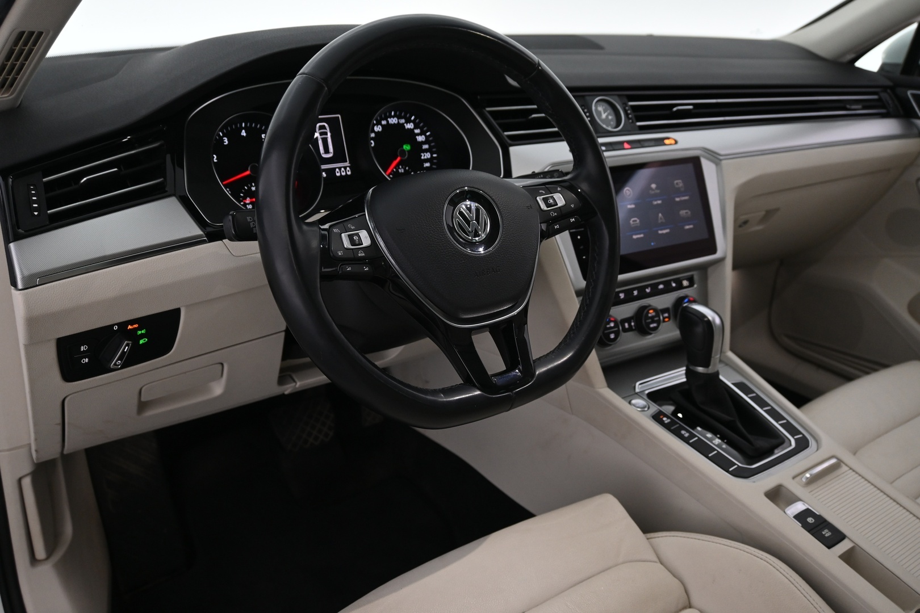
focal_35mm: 32
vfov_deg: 41.7
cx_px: 460
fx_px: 805
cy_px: 306
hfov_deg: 59.5
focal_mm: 21
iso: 720
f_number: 4
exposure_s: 1/30
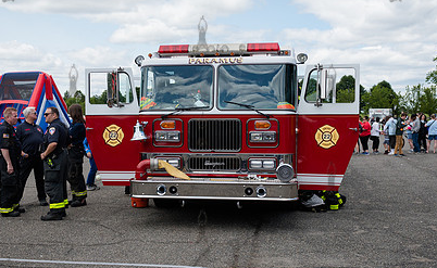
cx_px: 179
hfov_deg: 41.1
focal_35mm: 49
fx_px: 581
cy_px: 144
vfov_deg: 26.0
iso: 400
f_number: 4
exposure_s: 1/2500
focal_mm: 31
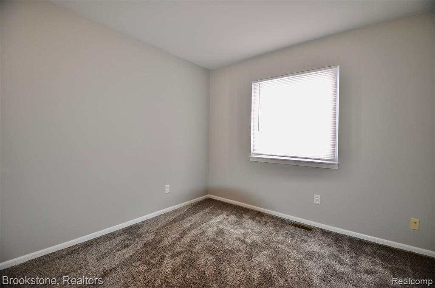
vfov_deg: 77.1
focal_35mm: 15
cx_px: 218
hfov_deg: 100.5
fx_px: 181
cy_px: 144
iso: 500
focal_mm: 10
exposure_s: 1/60
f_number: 3.5
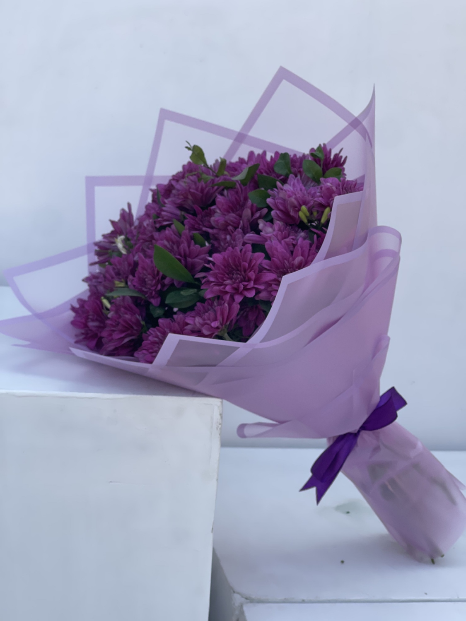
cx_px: 233
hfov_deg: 22.9
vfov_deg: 30.3
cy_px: 310
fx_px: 1149
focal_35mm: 64
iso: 20
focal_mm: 7.5
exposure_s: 1/492
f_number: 2.2
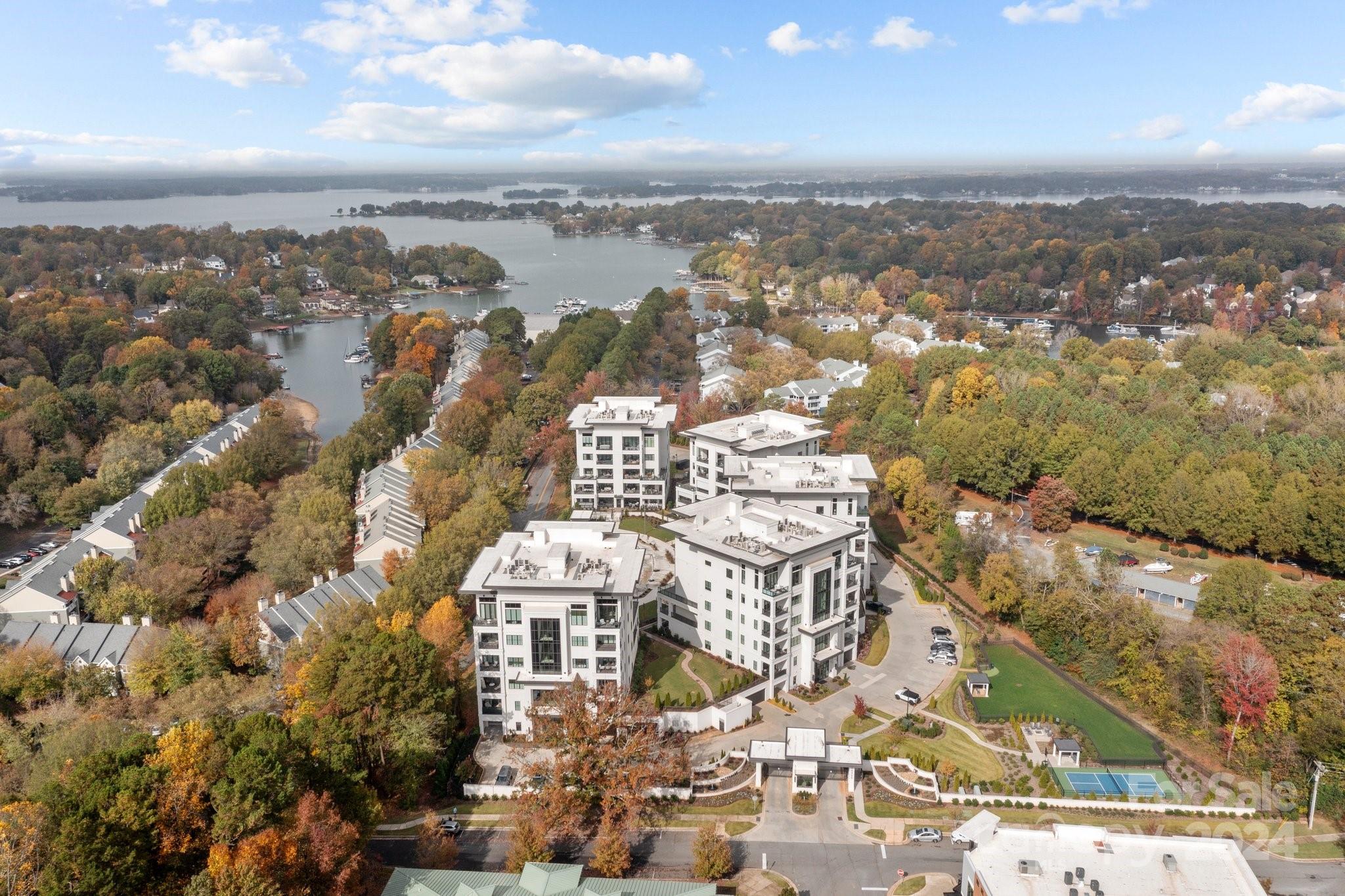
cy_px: 448
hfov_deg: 65.5
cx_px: 672
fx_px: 1046
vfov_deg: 46.4
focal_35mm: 28
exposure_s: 1/500
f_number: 6.3
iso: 100
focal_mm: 10.26
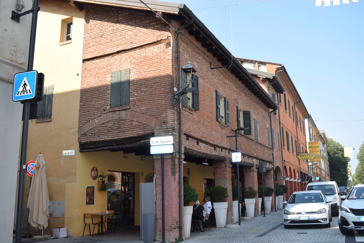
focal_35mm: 34
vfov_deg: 38.4
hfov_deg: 55.1
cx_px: 182
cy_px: 122
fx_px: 349
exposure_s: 1/200
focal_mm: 23
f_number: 7.1
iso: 100
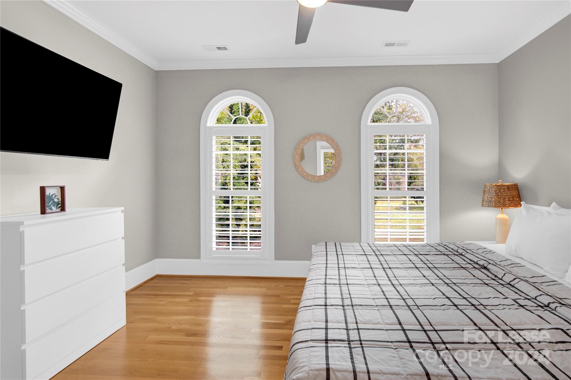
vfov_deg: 73.7
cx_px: 286
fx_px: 254
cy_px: 190
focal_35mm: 16
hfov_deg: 96.7
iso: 800
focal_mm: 16
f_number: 9
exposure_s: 1/30
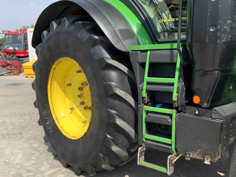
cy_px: 102
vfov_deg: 38.6
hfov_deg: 50.1
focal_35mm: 37
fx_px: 252
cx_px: 109
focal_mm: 3
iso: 16
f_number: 1.8
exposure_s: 1/1377
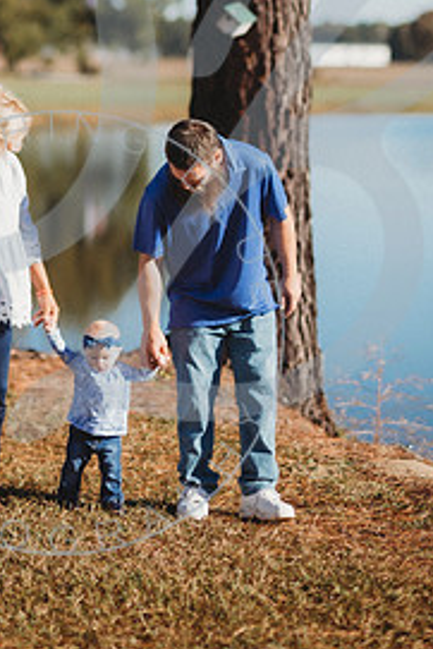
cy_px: 151
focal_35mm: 141
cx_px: 170
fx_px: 2540
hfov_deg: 9.7
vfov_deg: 14.5
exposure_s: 1/2000
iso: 100
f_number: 2.8
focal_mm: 85
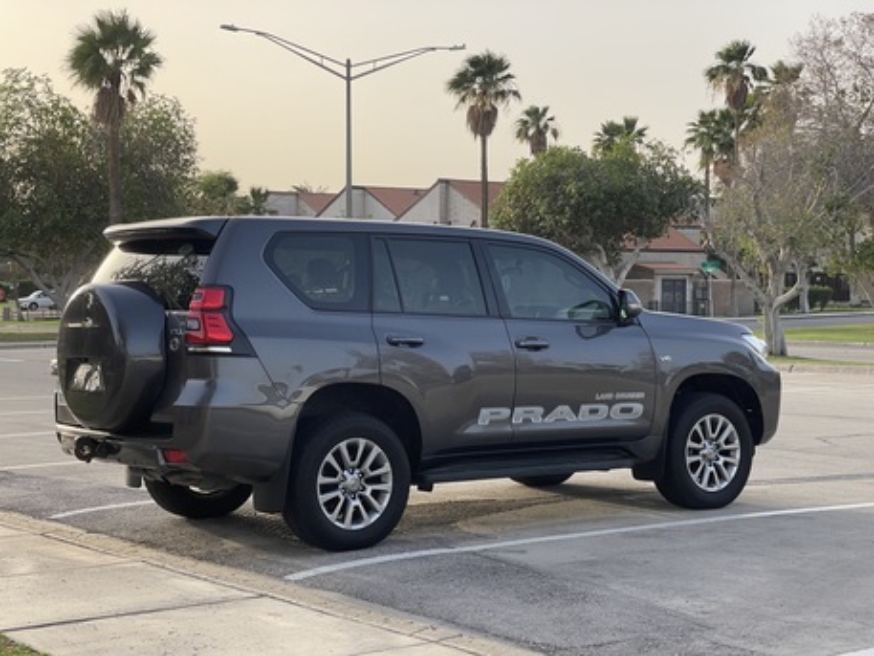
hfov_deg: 30.3
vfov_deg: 22.9
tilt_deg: -1.5
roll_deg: +0.1
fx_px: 1616
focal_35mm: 64
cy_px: 328
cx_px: 437
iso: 20
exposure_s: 1/364
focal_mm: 7.5
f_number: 2.2
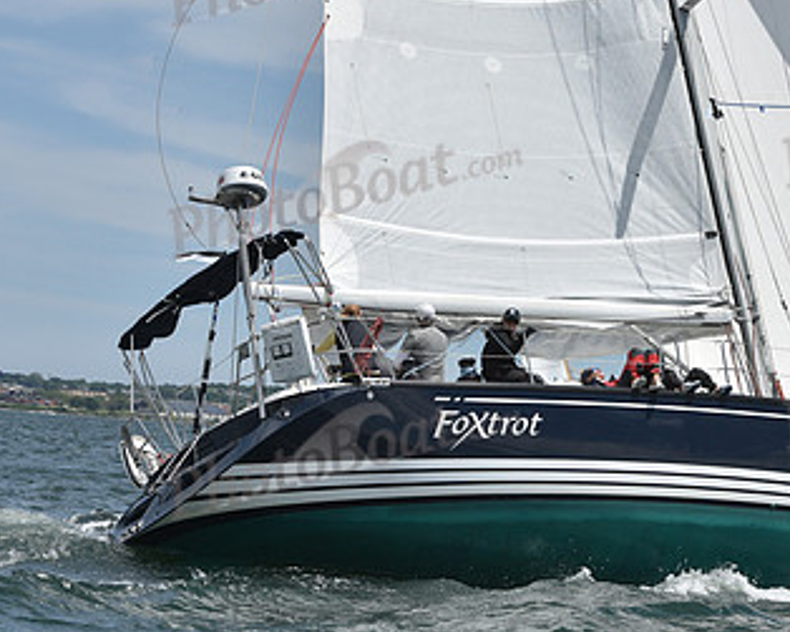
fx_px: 3039
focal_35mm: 130
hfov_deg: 14.7
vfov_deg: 11.9
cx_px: 654
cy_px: 288
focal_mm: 75
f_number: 9
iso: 250
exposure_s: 1/1250
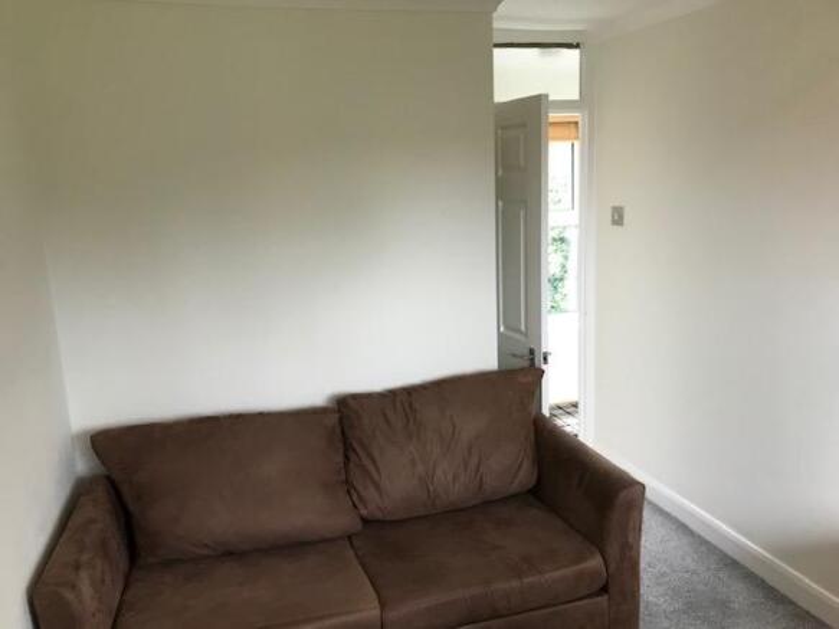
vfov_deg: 49.7
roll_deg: +3.0
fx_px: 679
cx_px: 420
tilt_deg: -11.4
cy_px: 314
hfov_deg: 63.5
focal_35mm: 28
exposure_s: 1/33
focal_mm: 3.99
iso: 32
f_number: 1.8
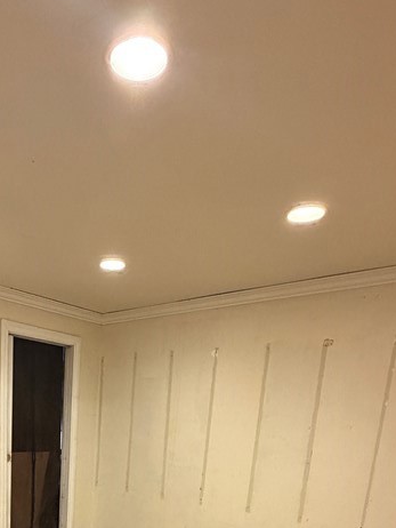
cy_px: 530
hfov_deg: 43.7
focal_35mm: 31
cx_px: 90
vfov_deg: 48.0
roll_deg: -3.1
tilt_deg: -12.8
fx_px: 472
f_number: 2.2
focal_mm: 2.22
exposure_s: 1/60
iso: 400
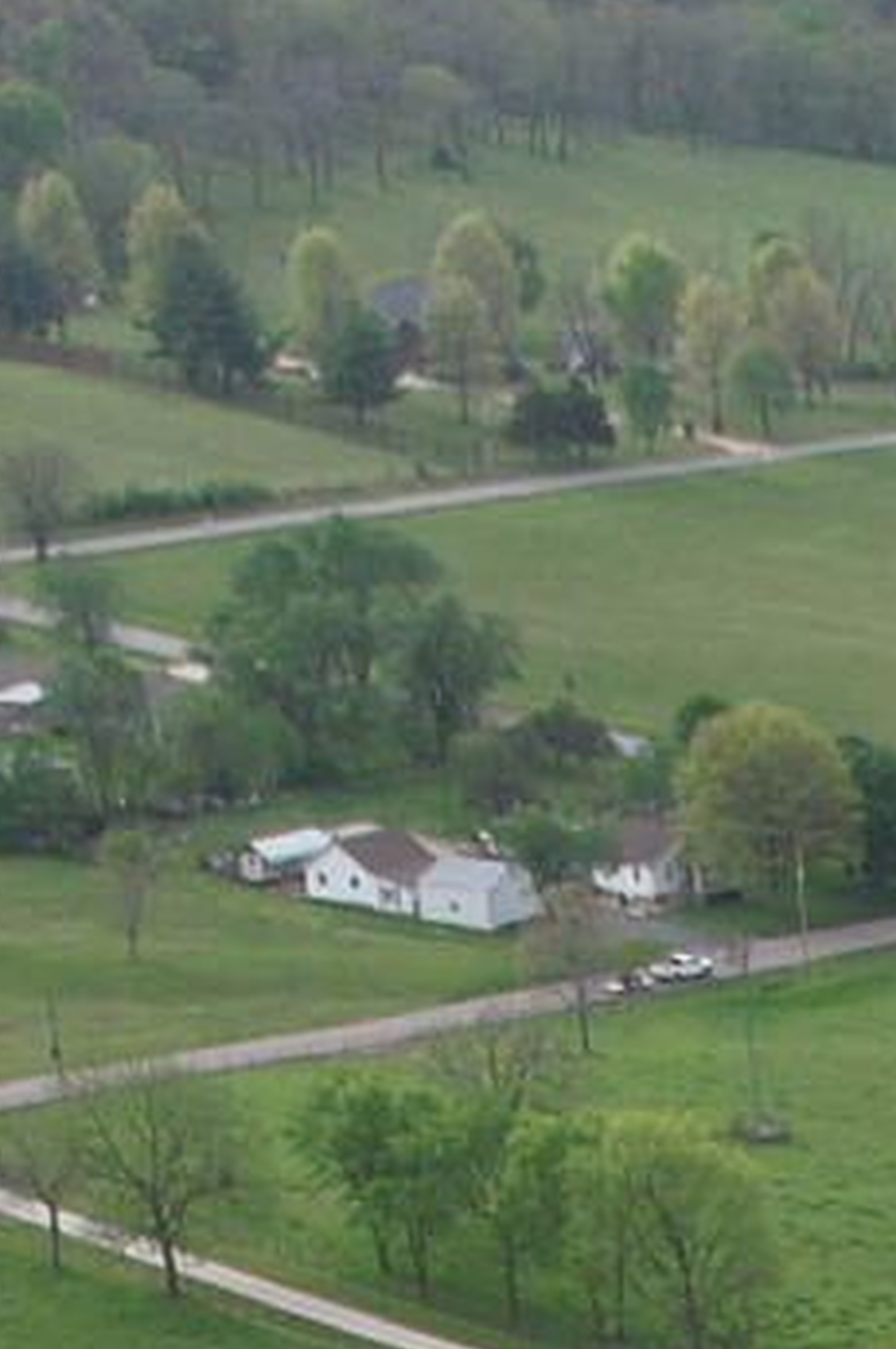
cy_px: 3107
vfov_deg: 9.7
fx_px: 7144
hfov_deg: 6.9
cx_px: 1917
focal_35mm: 191
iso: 100
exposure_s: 1/1000
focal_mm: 8.38
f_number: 2.8
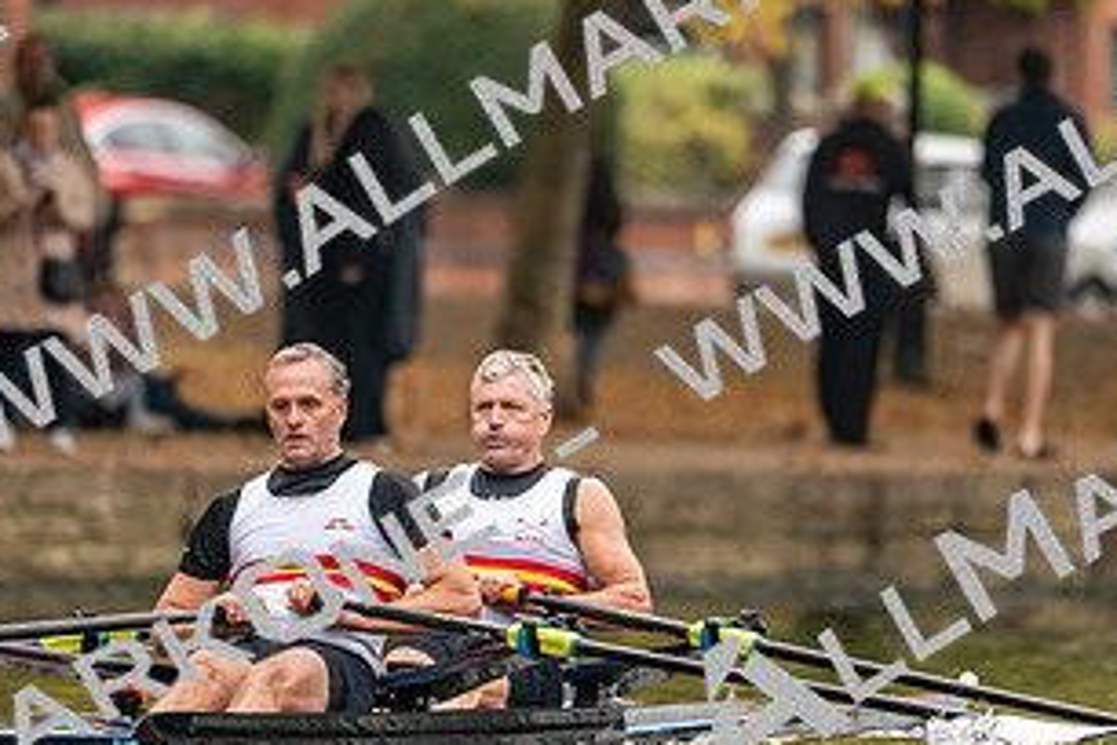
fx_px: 23517
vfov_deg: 1.8
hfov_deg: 2.7
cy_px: 462
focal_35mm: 758
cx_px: 391
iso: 2800
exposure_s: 1/2500
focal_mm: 400
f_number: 4.5
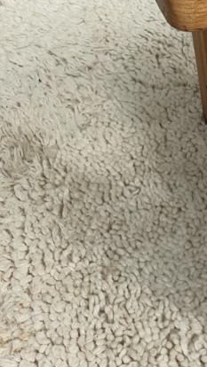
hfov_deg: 15.6
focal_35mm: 70
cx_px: 327
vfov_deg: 28.6
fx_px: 683
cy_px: 18
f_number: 2.4
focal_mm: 4.3
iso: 50
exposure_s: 1/379
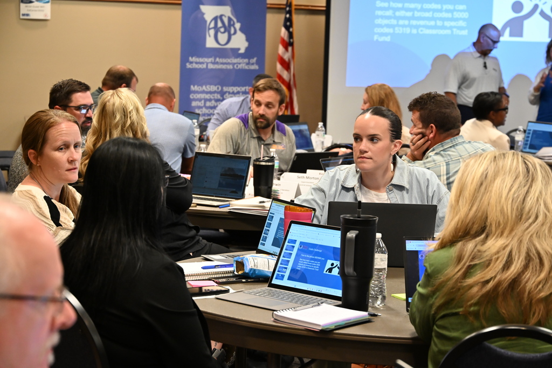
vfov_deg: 15.4
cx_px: 276
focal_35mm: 89
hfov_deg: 22.9
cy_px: 184
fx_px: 1365
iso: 4000
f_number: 6.7
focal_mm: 89
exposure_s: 1/60
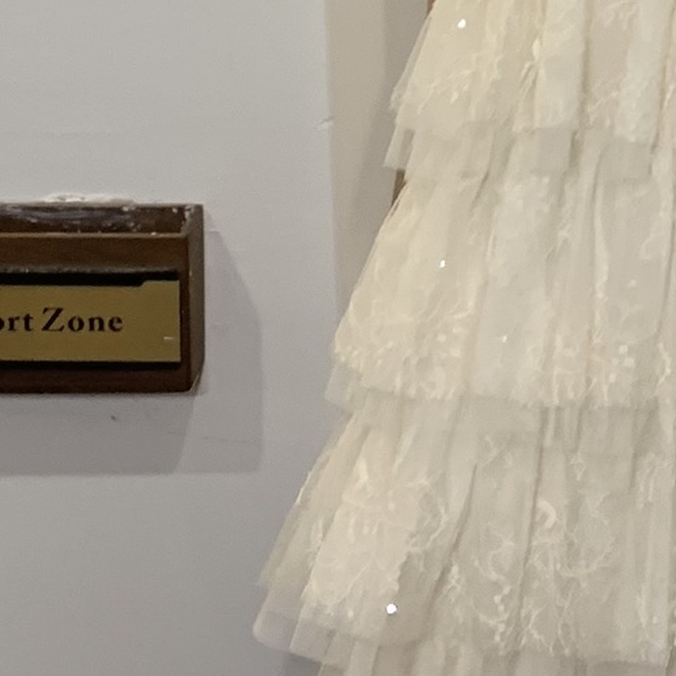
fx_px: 2452
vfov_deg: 14.8
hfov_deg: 15.2
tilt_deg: -9.5
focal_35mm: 111
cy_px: -273
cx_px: 798
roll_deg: -1.7
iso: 125
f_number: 1.8
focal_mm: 4.25
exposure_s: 1/50
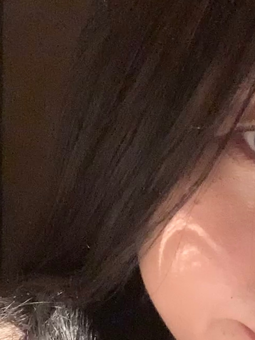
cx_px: 271
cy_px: 292
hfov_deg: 16.7
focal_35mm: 86
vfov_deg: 22.3
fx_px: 845
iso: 640
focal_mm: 2.87
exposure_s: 1/16
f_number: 2.2
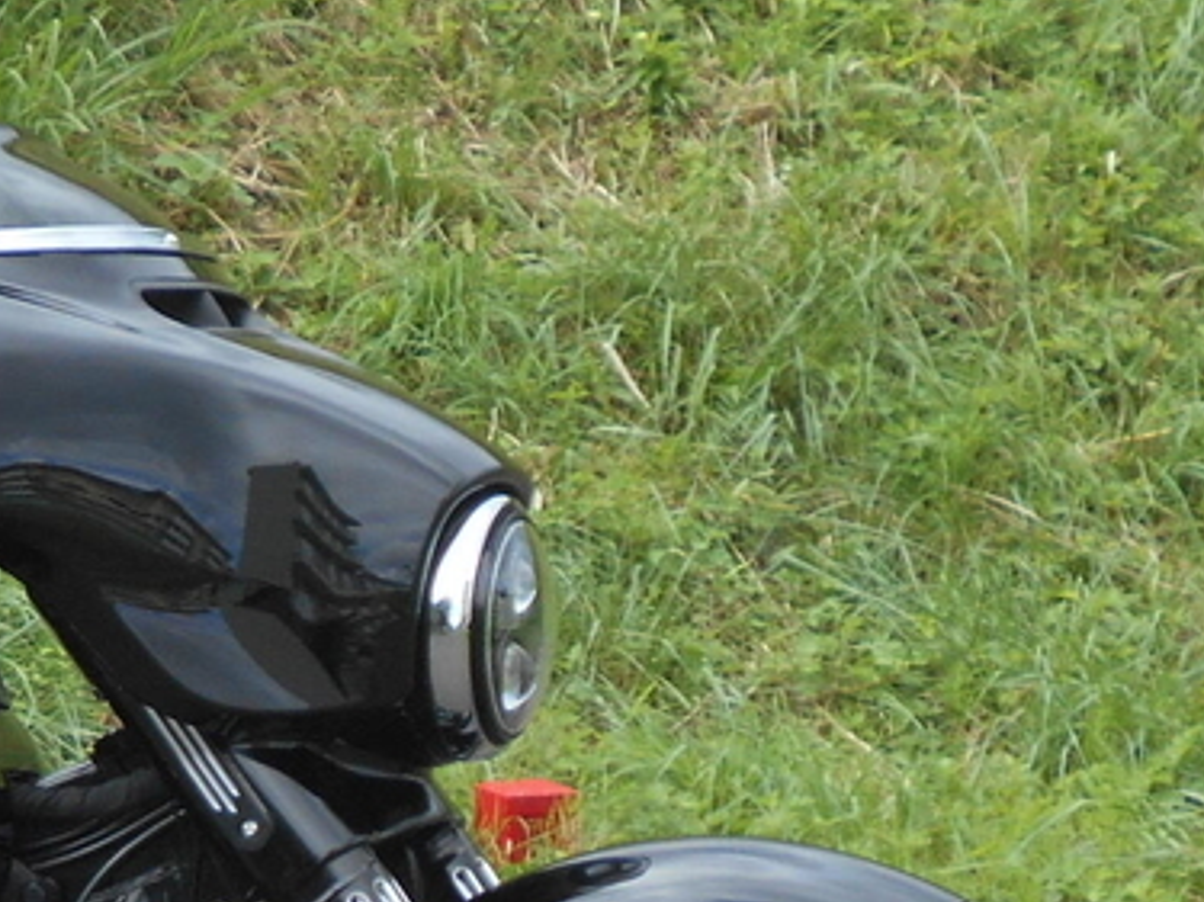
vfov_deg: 9.3
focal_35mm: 160
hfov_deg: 12.0
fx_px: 5563
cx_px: -379
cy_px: 629
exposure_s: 1/250
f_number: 4.5
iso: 100
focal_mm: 8.8
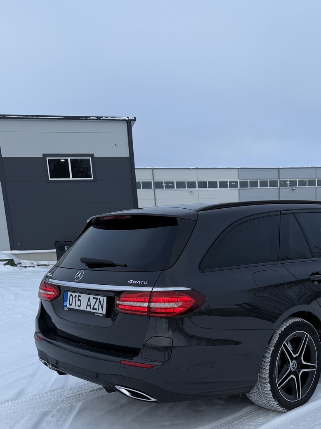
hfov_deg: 37.8
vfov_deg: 48.0
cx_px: 235
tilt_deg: -11.7
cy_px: 327
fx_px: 458
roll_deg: +2.1
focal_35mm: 37
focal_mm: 6.76
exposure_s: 1/1271
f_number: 1.78
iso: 80
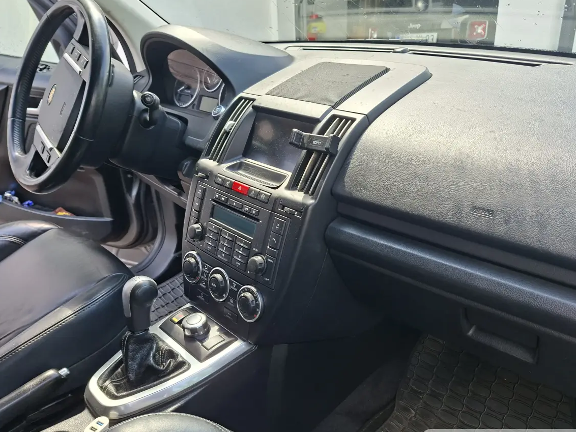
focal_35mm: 26
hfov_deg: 67.3
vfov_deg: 53.1
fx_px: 433
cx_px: 295
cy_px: 220
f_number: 1.8
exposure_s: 1/225
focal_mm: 5.54
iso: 50
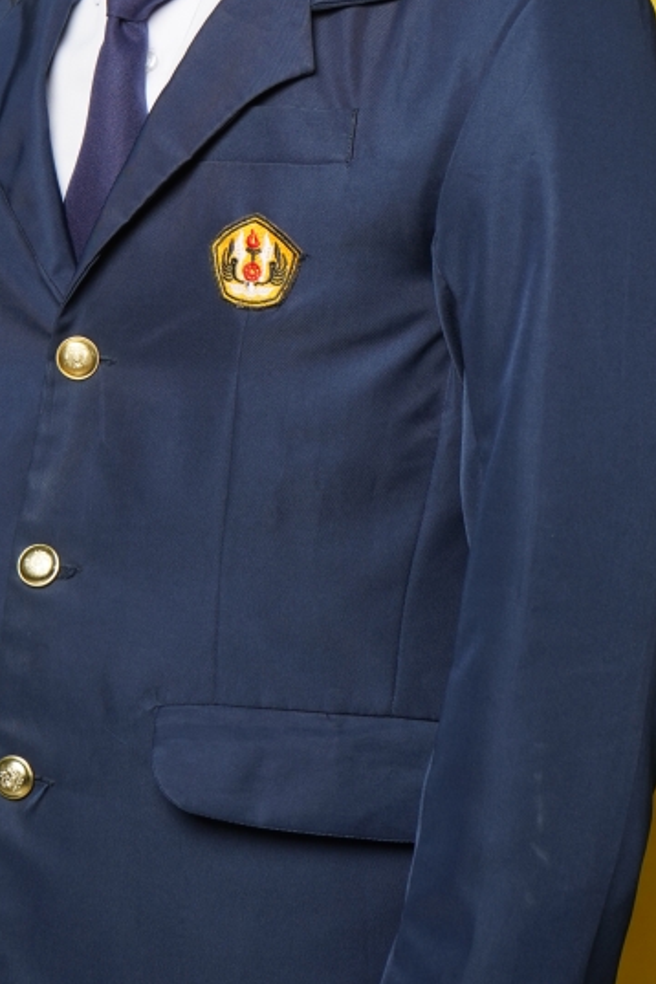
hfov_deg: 11.1
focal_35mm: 124
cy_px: 126
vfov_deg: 16.3
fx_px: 3389
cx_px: 294
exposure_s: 1/250
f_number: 8
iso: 250
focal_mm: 65
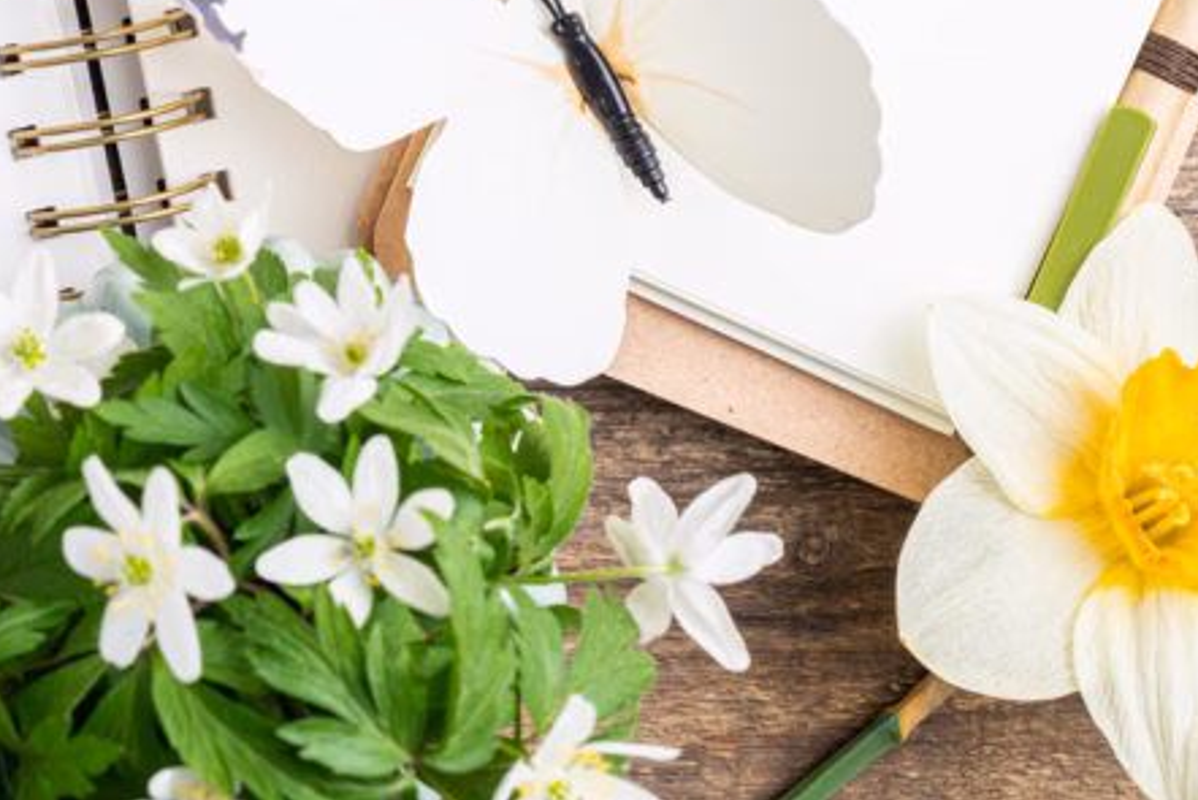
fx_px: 4294
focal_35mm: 129
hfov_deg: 15.4
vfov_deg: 10.4
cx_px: -157
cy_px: -228
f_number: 10
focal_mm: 50
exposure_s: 1/125
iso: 64
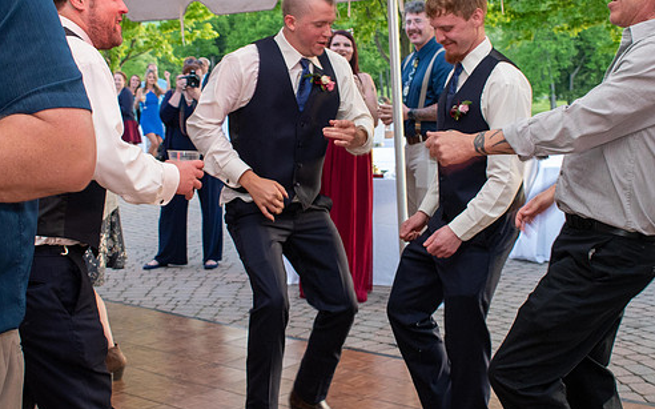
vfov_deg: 22.7
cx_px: 334
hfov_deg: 35.7
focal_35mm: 57
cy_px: 164
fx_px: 1017
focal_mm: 24
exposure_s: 1/80
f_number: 4.5
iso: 800
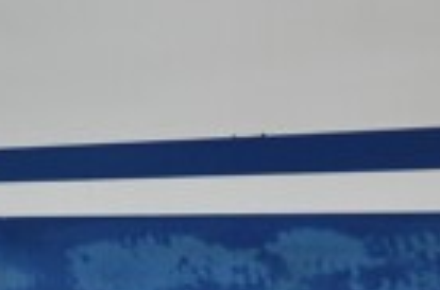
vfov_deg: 11.7
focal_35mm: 115
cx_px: -191
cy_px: 309
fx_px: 1395
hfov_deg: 16.5
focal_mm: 25
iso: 800
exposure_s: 1/60
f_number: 4
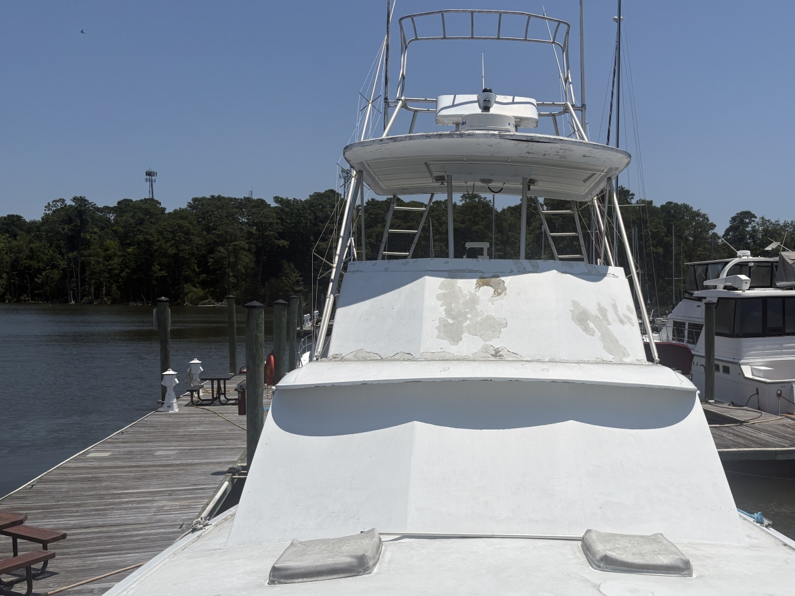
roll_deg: -0.2
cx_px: 518
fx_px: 804
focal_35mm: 35
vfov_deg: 40.5
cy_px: 360
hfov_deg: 51.8
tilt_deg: -4.1
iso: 40
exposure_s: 1/10101
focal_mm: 5.96
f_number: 1.6
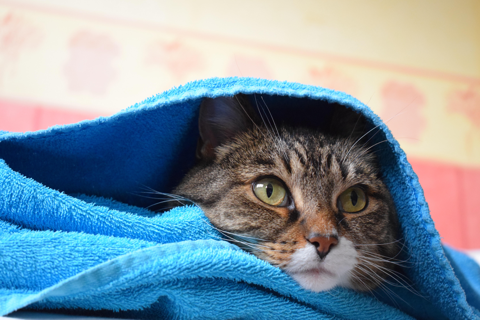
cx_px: 240
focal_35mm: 72
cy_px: 160
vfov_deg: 18.9
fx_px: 960
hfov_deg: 28.1
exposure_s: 1/100
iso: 3200
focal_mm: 48
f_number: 5.3
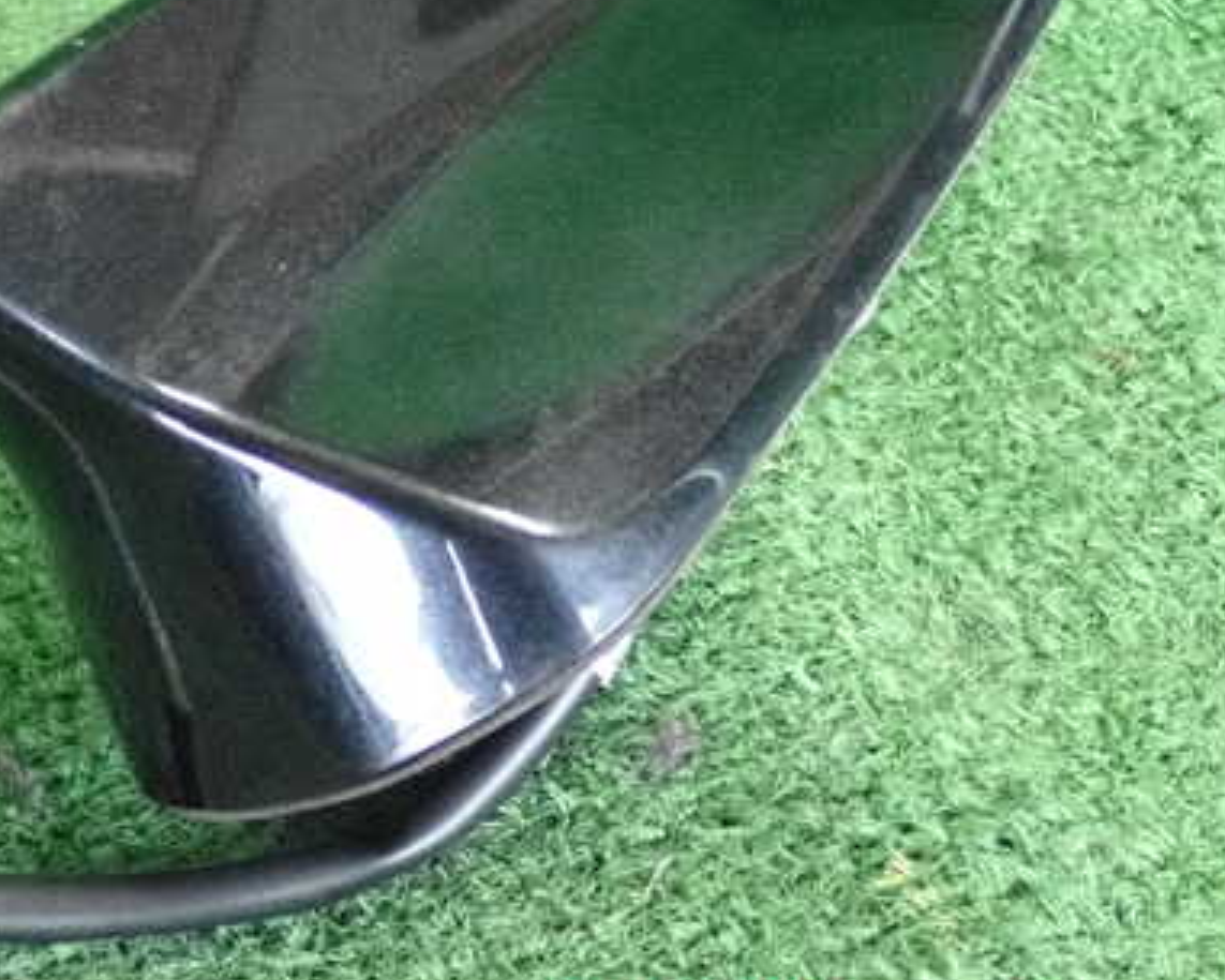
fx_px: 3010
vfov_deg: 18.5
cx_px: 328
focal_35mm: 83
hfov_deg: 22.8
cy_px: 337
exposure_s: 1/125
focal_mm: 9.65
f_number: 3.3
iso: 6400
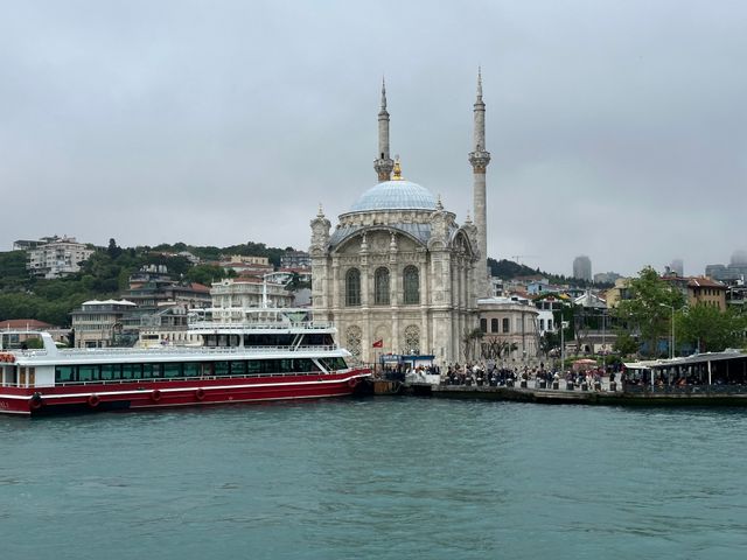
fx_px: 1036
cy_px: 280
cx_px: 374
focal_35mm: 48
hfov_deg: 39.7
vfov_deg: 30.3
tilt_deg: +2.9
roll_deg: +0.5
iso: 64
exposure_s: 1/2028
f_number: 1.78
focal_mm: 6.86
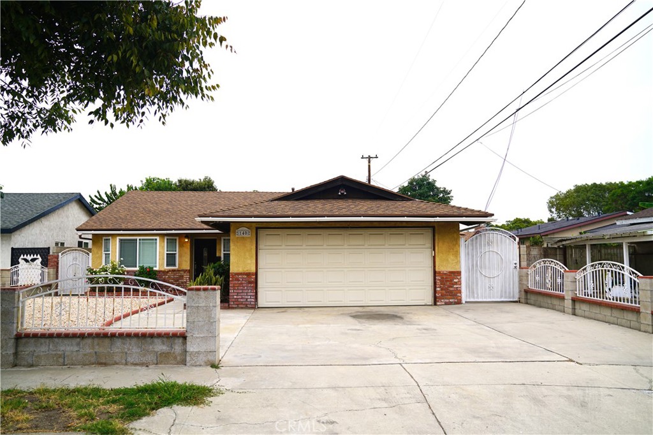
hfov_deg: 61.9
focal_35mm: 30
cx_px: 326
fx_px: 544
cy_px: 218
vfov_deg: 43.6
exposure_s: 1/200
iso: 100
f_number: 5
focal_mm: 30
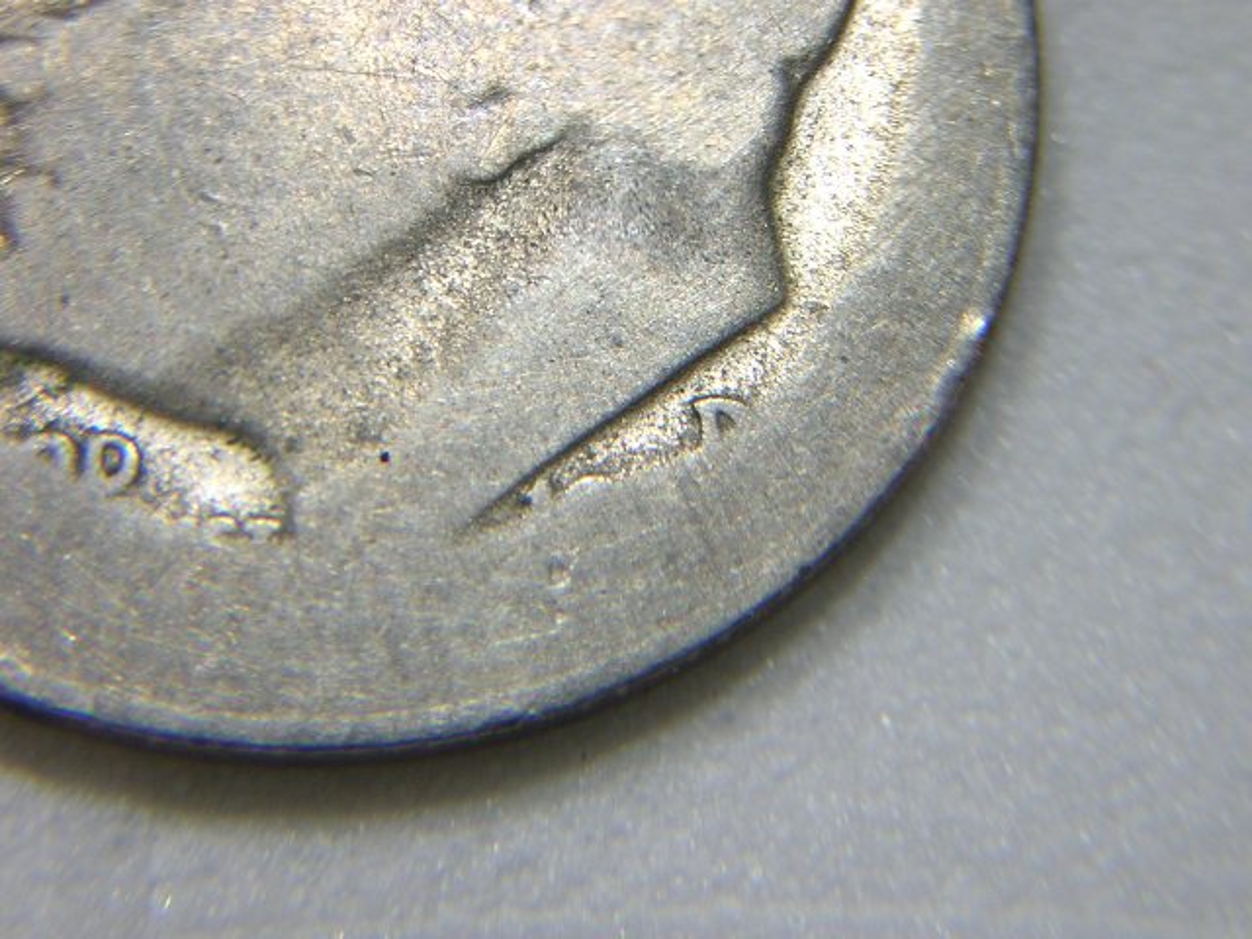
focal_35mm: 66
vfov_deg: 22.3
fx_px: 2387
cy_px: 470
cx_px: 626
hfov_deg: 29.4
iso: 100
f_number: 3.5
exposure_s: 1/19.2
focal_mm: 8.6
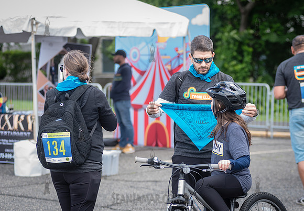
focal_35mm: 119
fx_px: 1021
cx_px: 175
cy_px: 117
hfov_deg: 16.9
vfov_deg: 11.8
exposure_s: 1/200
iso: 200
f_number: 3.5
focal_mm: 105
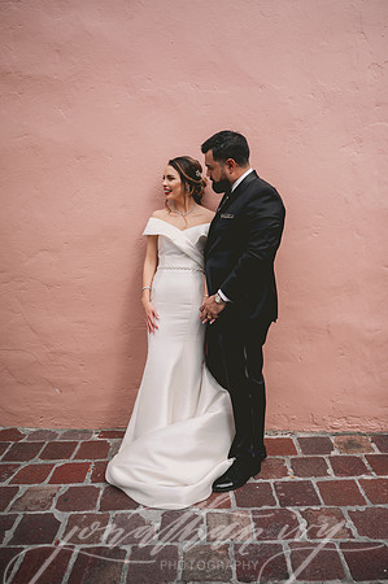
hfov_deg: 47.1
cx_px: 194
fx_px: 446
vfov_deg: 66.5
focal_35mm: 28
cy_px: 292
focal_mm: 27.5
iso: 64
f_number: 2.8
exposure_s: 1/800
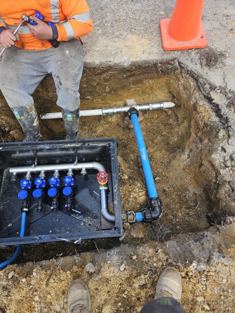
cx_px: 118
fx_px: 208
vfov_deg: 73.9
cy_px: 156
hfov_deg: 58.9
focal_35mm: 23
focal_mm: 5.4
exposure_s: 1/400
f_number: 1.8
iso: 25
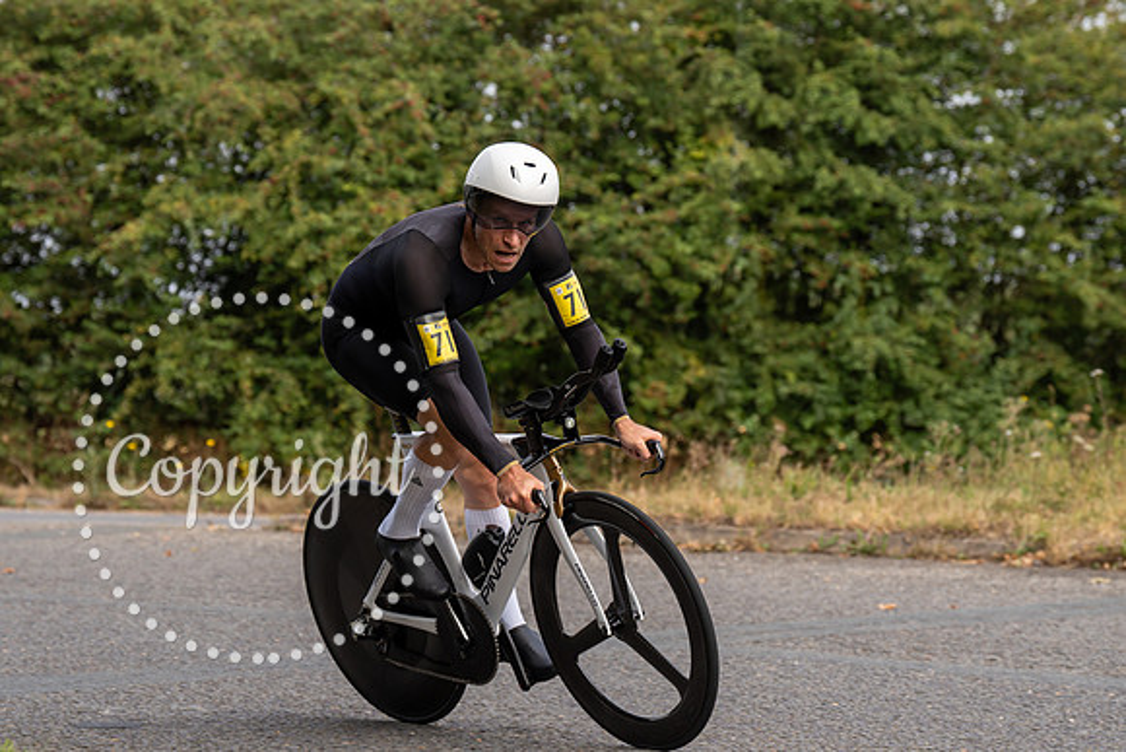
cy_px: 288
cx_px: 497
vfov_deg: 11.2
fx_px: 3826
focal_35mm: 122
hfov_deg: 16.7
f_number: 4
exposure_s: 1/1000
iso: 125
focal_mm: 99
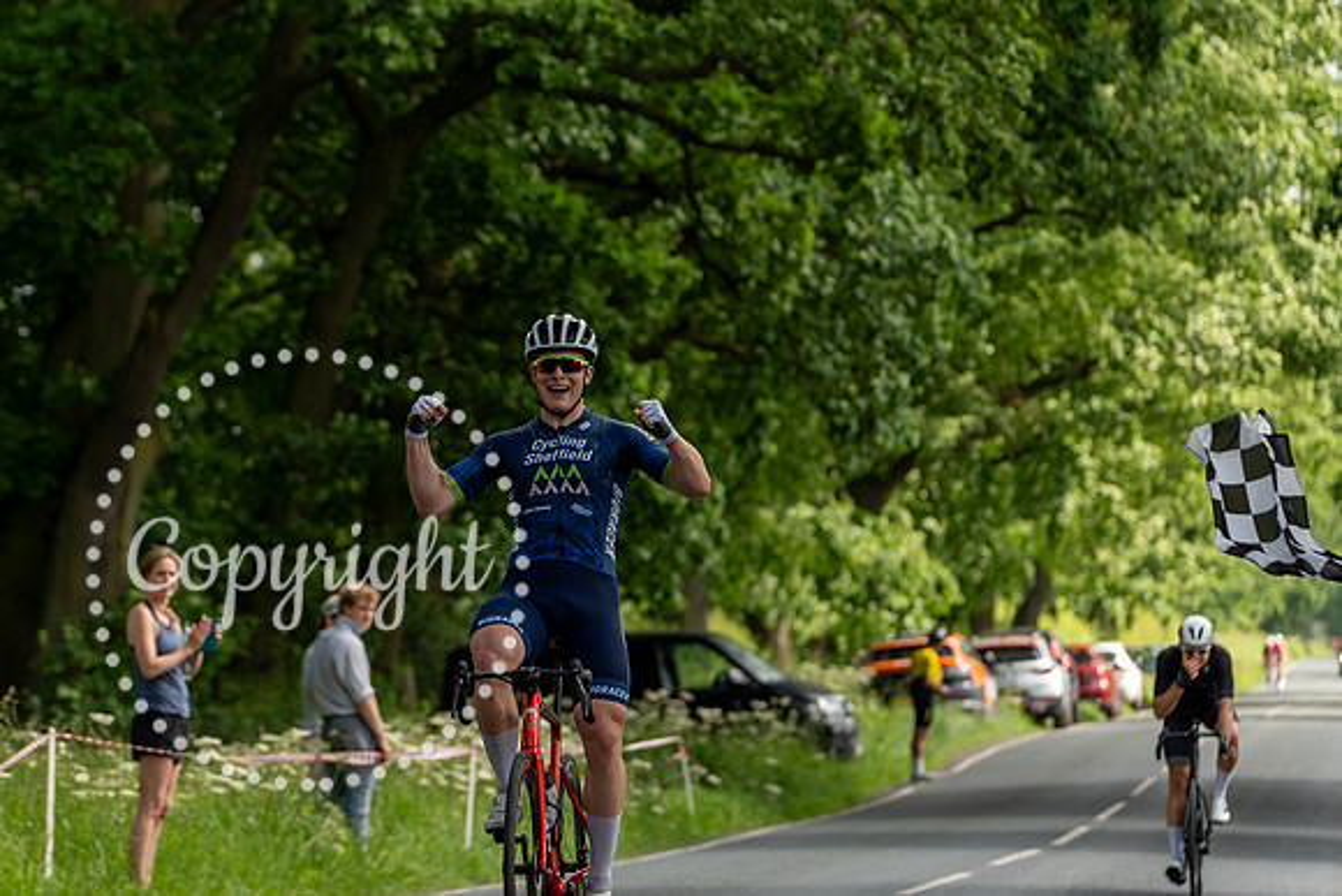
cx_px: 550
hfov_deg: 10.4
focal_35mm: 198
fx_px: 7401
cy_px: 322
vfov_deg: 6.9
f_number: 4
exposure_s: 1/1000
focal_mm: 155
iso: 250
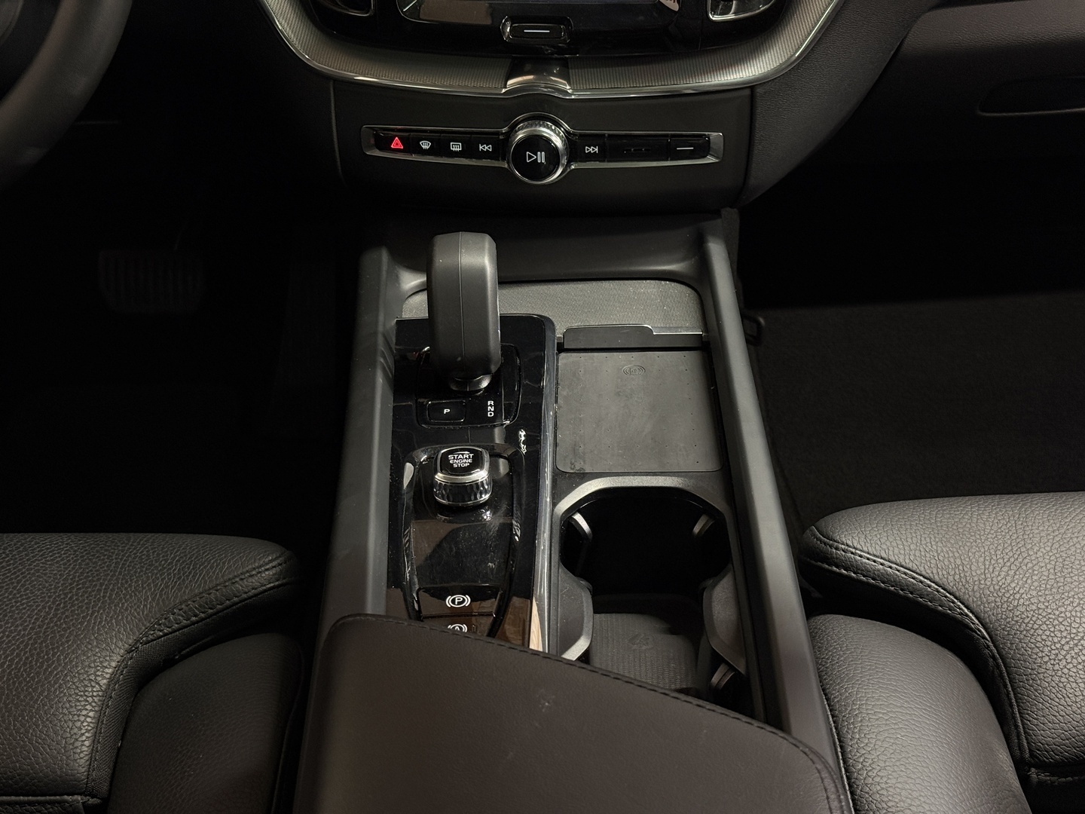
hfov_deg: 39.7
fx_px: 1505
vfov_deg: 30.3
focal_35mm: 48
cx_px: 542
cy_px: 407
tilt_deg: -35.7
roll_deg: +2.0
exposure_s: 1/33
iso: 320
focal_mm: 6.76
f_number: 1.78
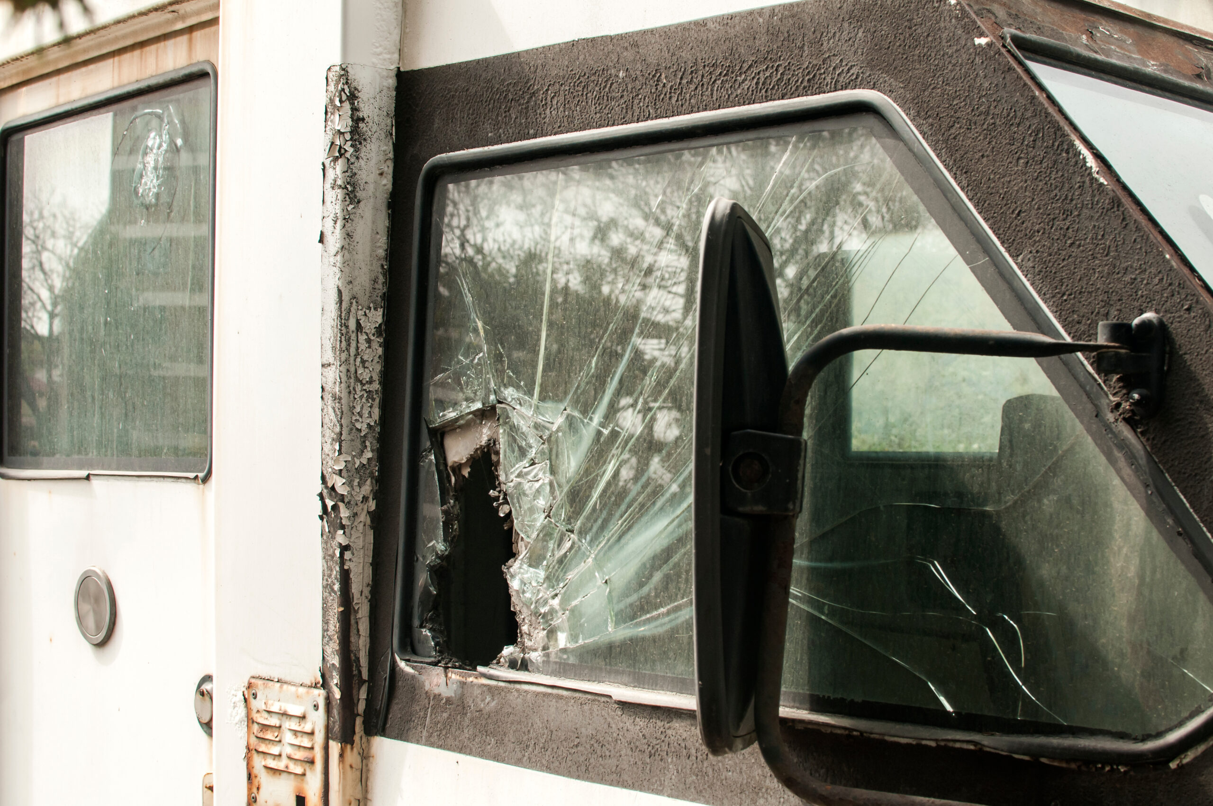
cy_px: 403
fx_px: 1767
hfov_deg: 37.9
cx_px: 606
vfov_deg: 25.7
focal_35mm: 52
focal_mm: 35
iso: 320
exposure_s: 1/80
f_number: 7.1
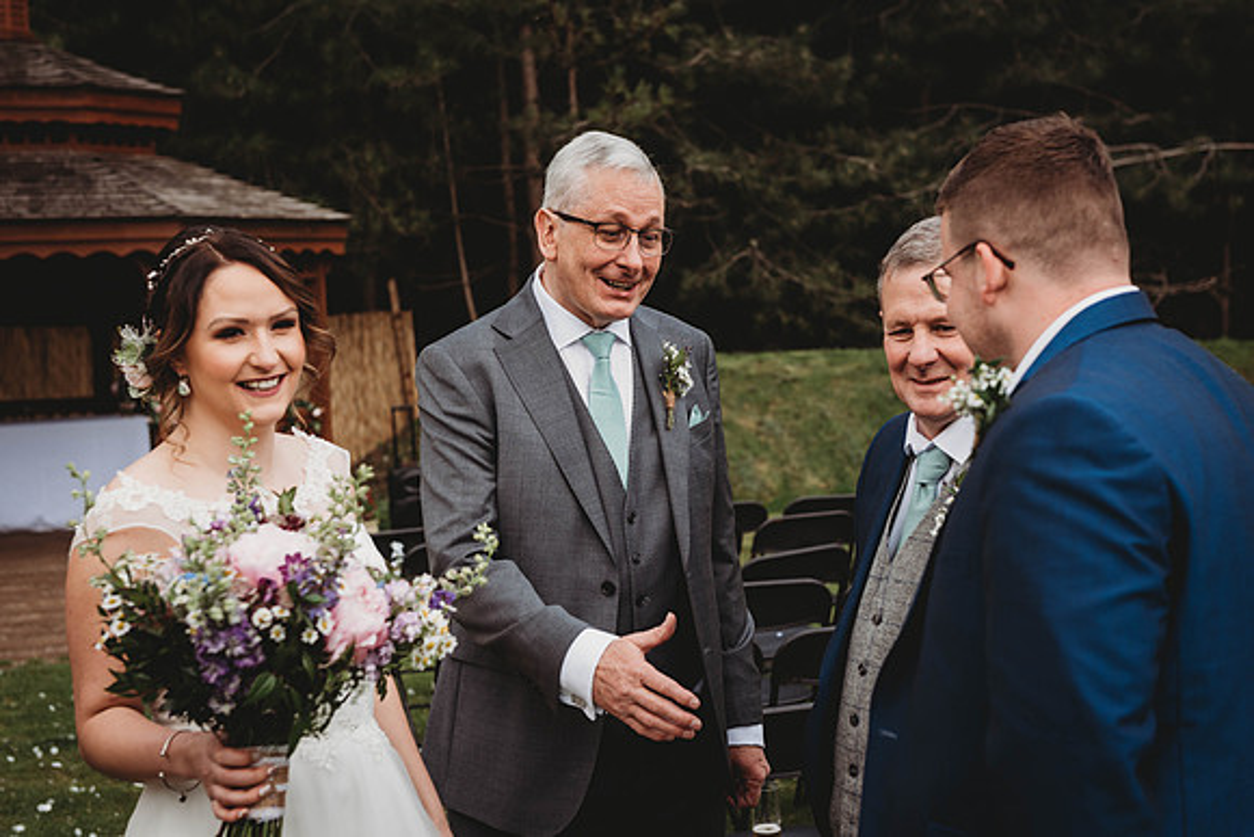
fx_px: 2021
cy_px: 418
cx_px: 627
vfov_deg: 23.4
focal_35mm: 58
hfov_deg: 34.5
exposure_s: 1/640
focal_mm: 58
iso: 200
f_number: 5
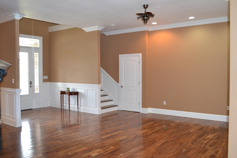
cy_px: 79
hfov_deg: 57.2
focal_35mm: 33
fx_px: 217
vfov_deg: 40.0
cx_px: 118
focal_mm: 22
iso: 1250
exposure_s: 1/60
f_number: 3.8
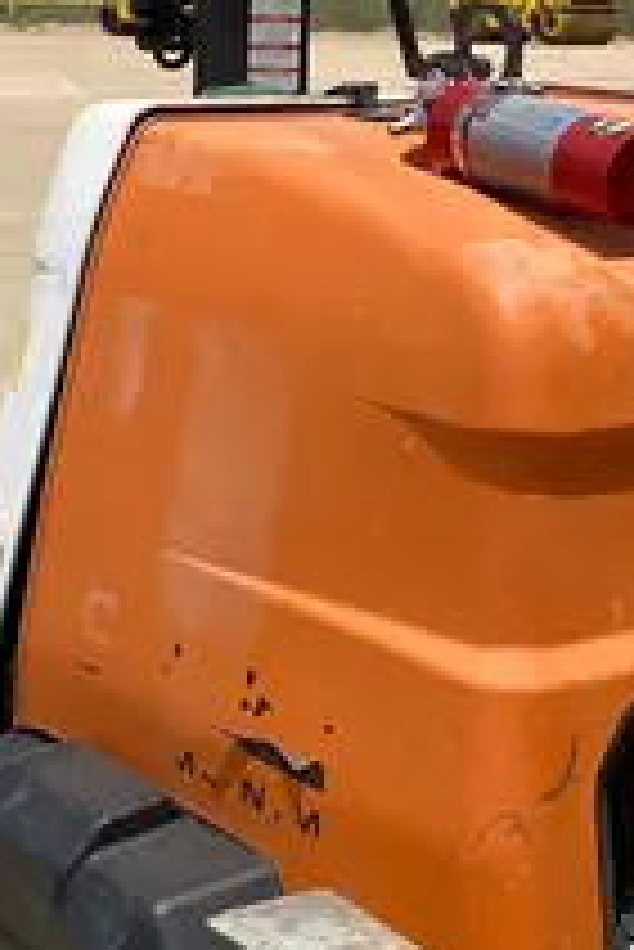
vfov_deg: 21.6
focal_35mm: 94
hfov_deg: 14.5
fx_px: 2479
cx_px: 513
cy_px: 349
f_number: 1.8
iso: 32
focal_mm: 4.25
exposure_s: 1/3300
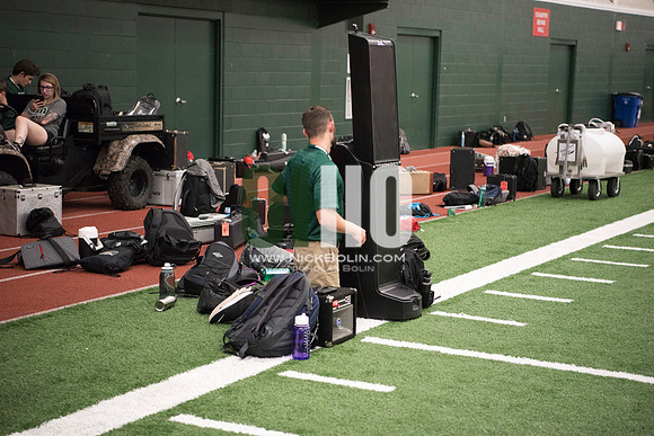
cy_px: 218
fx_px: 1272
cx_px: 327
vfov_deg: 19.5
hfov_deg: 28.8
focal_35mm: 70
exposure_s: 1/200
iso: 2000
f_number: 2.8
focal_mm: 70
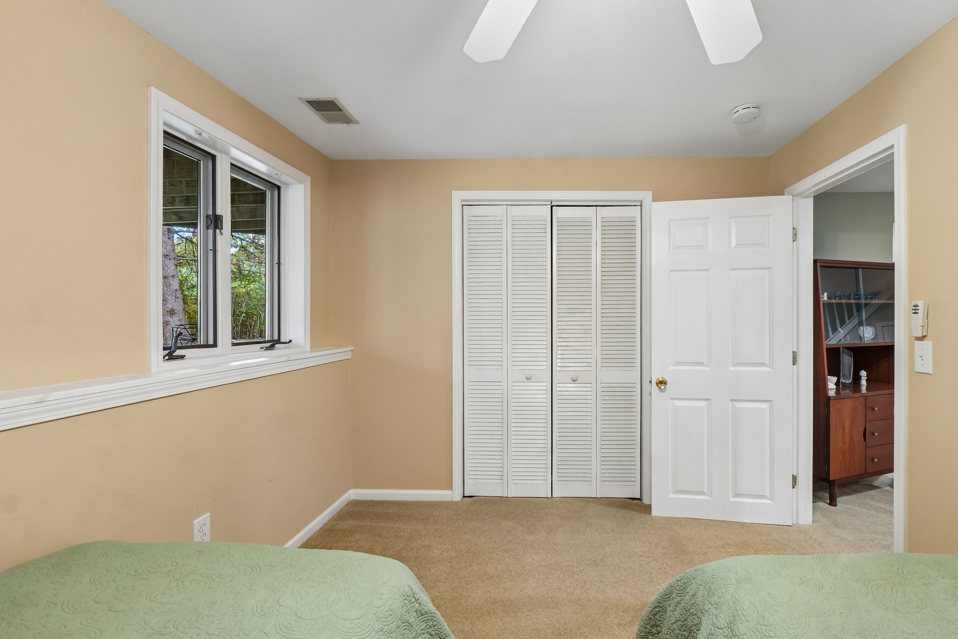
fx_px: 439
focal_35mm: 16
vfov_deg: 72.0
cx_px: 479
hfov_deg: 95.0
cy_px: 320
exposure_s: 1/6
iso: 400
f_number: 8
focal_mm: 11
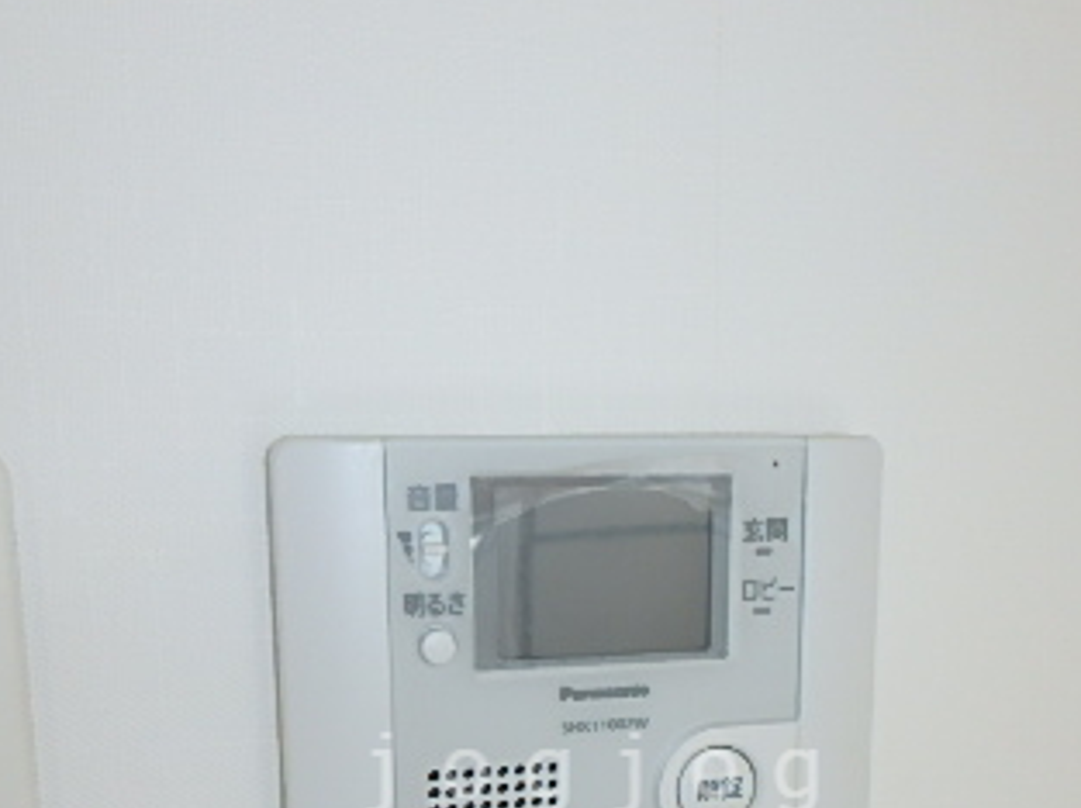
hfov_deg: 43.8
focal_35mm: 43
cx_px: 601
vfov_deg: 31.5
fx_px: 1341
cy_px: 773
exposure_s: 1/60
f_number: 3.5
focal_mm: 3.7
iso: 160
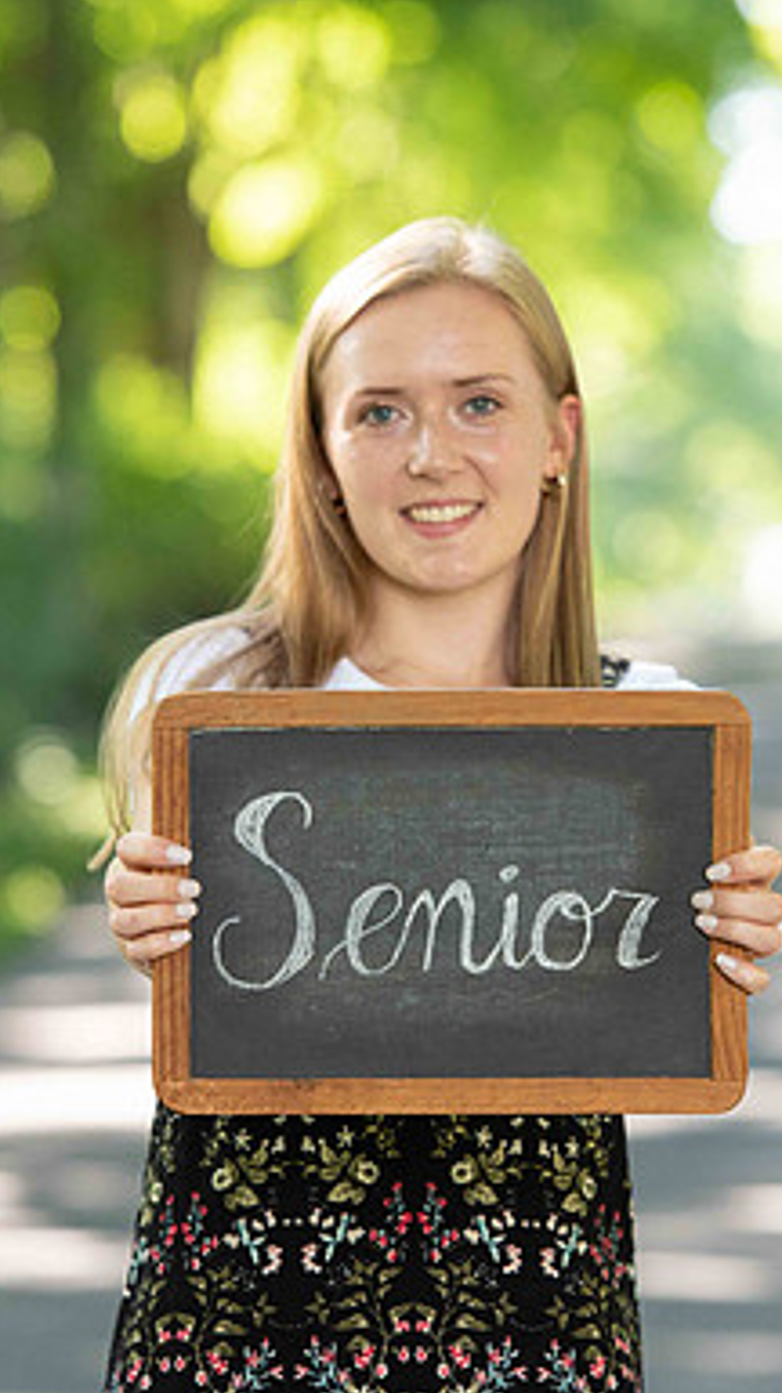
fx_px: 8754
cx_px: 449
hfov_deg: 5.1
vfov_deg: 9.1
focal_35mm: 237
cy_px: 696
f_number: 3.5
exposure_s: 1/200
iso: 640
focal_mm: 150
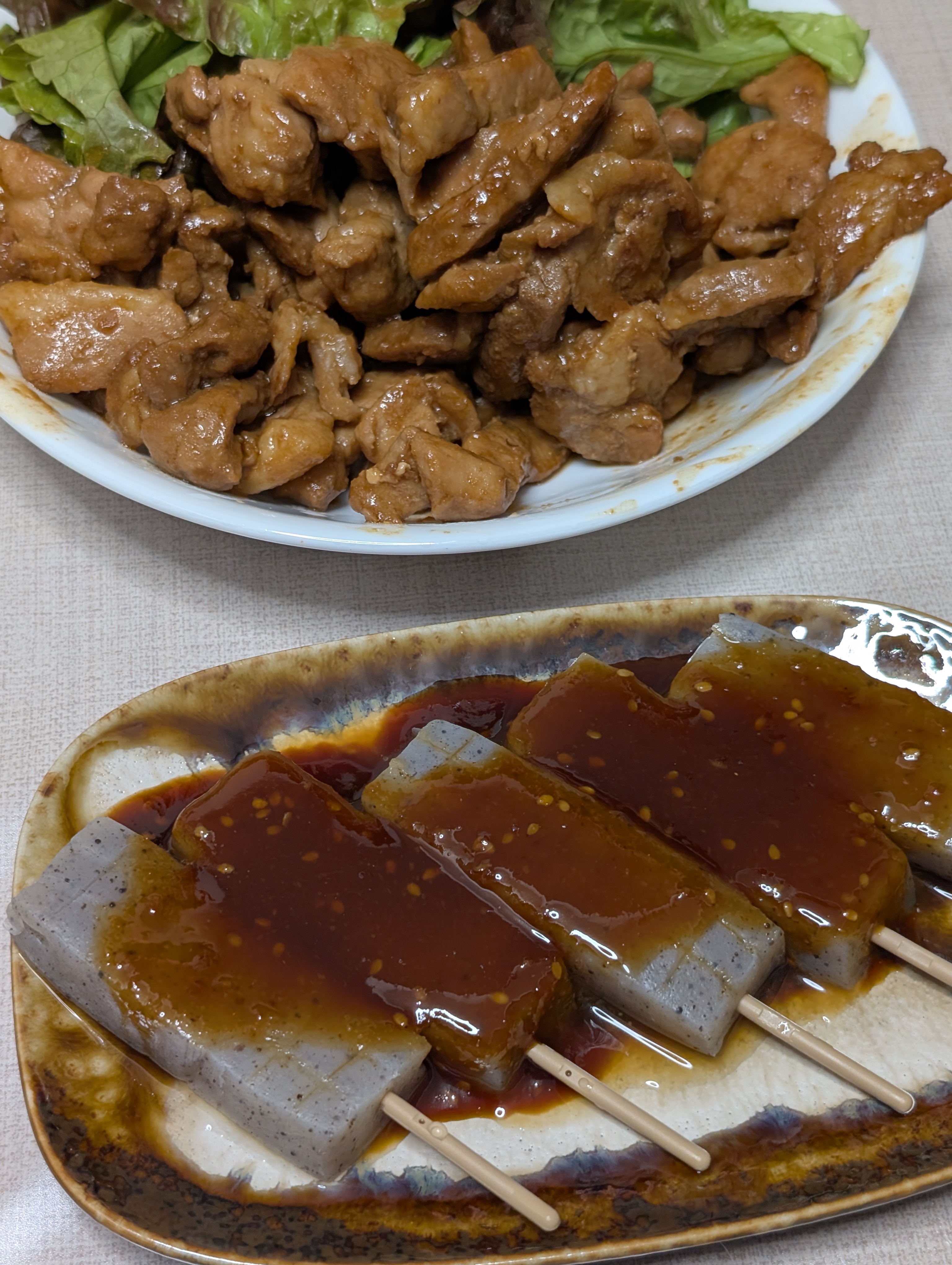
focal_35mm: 49
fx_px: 1792
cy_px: 632
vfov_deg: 38.9
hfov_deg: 29.7
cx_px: 476
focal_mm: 6.9
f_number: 1.68
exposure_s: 1/33.3
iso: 135
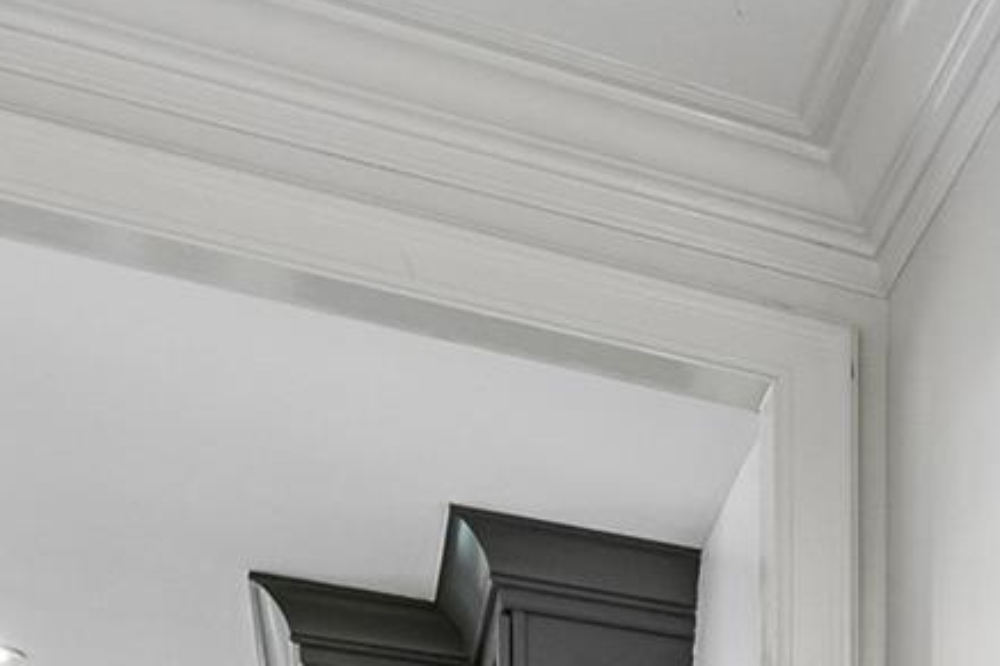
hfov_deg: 18.7
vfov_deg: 14.9
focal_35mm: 75
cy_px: 1331
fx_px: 2082
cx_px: 1938
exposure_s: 1/13
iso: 400
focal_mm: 16
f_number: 8
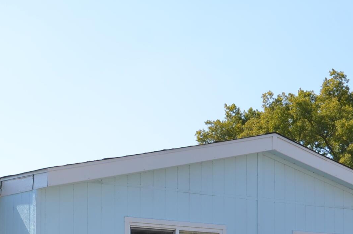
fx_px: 998
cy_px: 261
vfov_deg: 13.1
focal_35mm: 102
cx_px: 88
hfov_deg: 19.9
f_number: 8
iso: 100
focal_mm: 24
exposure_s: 1/250
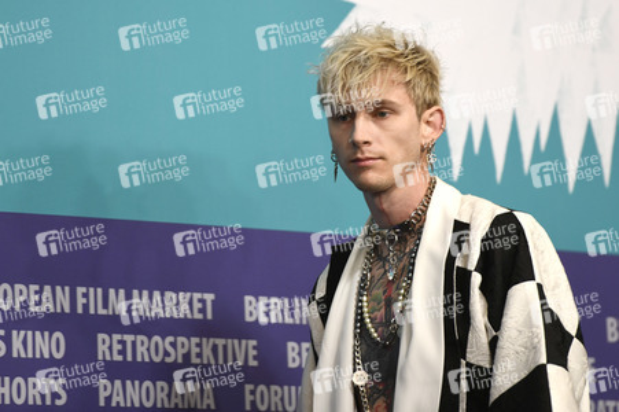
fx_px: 3436
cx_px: 310
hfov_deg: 10.3
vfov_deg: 6.9
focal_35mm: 200
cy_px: 206
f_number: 3.5
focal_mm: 200
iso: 1000
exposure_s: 1/200
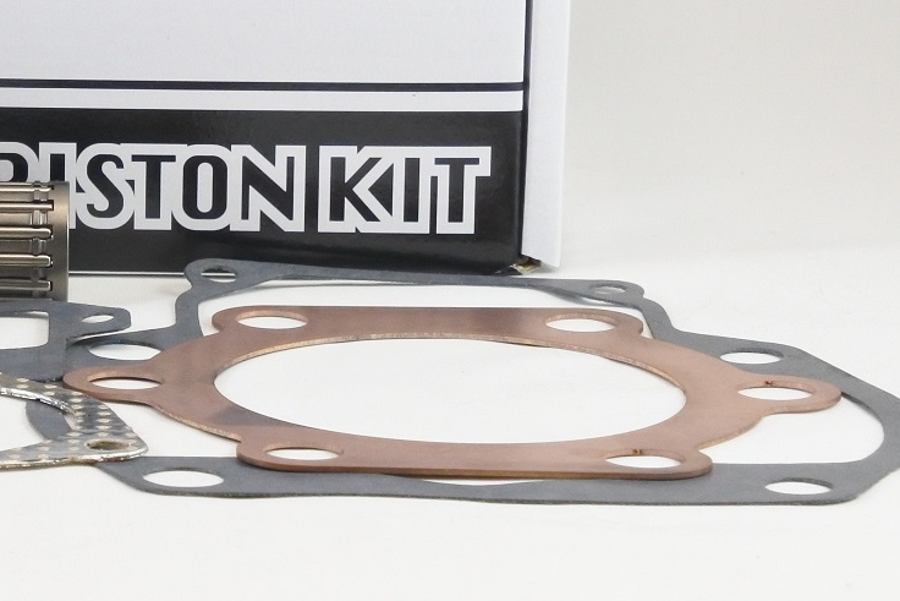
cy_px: -48
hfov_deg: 10.7
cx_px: -11
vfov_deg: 7.2
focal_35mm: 191
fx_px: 4776
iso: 800
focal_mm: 28.2
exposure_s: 1/100
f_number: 5.6
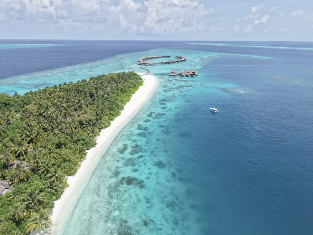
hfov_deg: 71.6
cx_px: 156
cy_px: 118
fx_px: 217
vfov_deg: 56.8
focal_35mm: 24
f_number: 1.8
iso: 190
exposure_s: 1/5000
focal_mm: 8.67
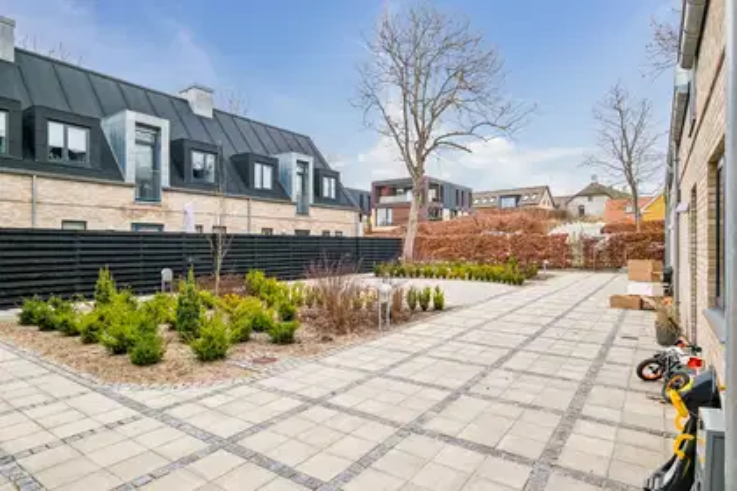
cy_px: 246
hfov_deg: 86.9
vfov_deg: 64.6
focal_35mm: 19
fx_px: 389
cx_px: 368
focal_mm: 12.6
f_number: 8
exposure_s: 1/125
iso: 500
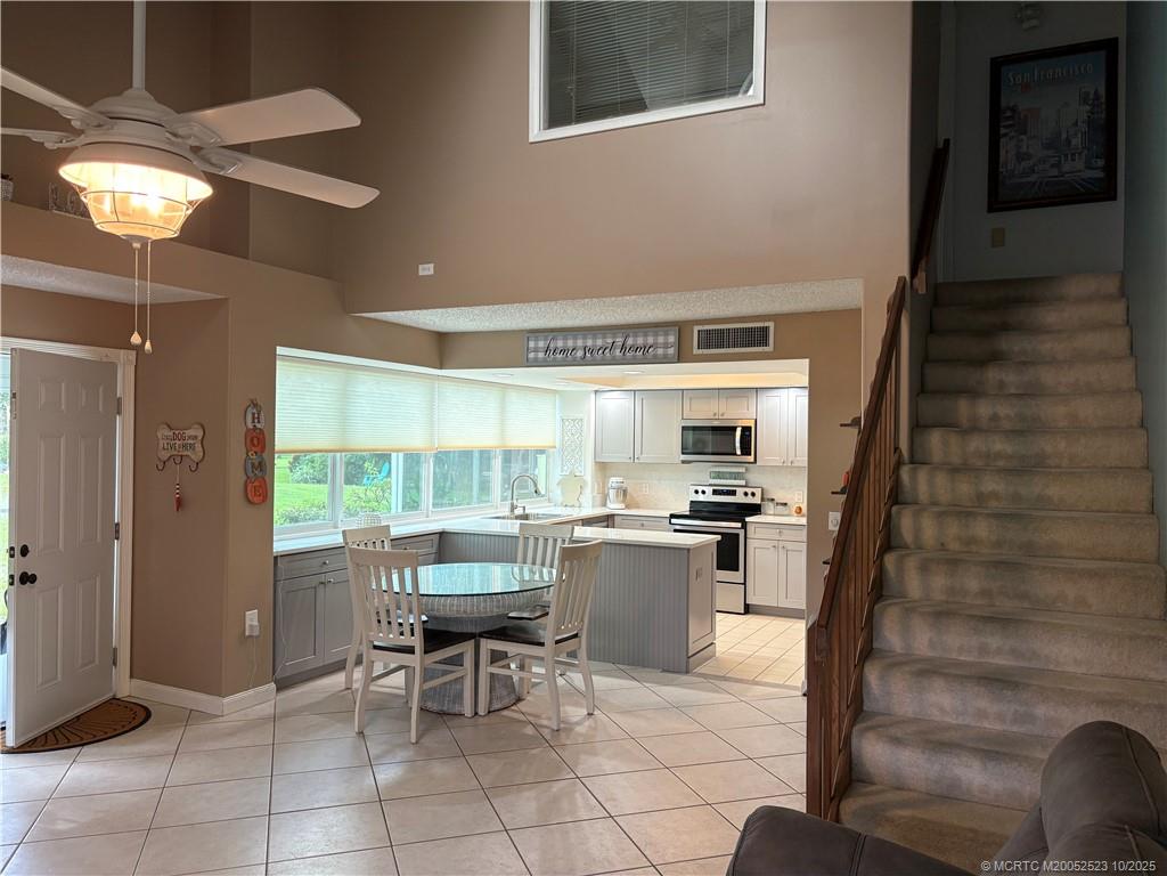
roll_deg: -0.2
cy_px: 438
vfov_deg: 53.1
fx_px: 877
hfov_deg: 67.3
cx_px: 584
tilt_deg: +0.5
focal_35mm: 26
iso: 125
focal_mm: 5.96
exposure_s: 1/60
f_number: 1.6
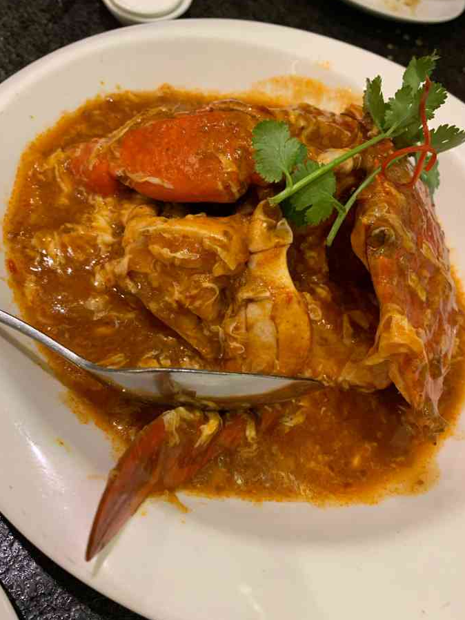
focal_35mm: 27
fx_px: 483
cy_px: 305
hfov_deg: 51.4
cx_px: 228
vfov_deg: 65.3
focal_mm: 4.25
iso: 250
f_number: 1.8
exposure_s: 1/50
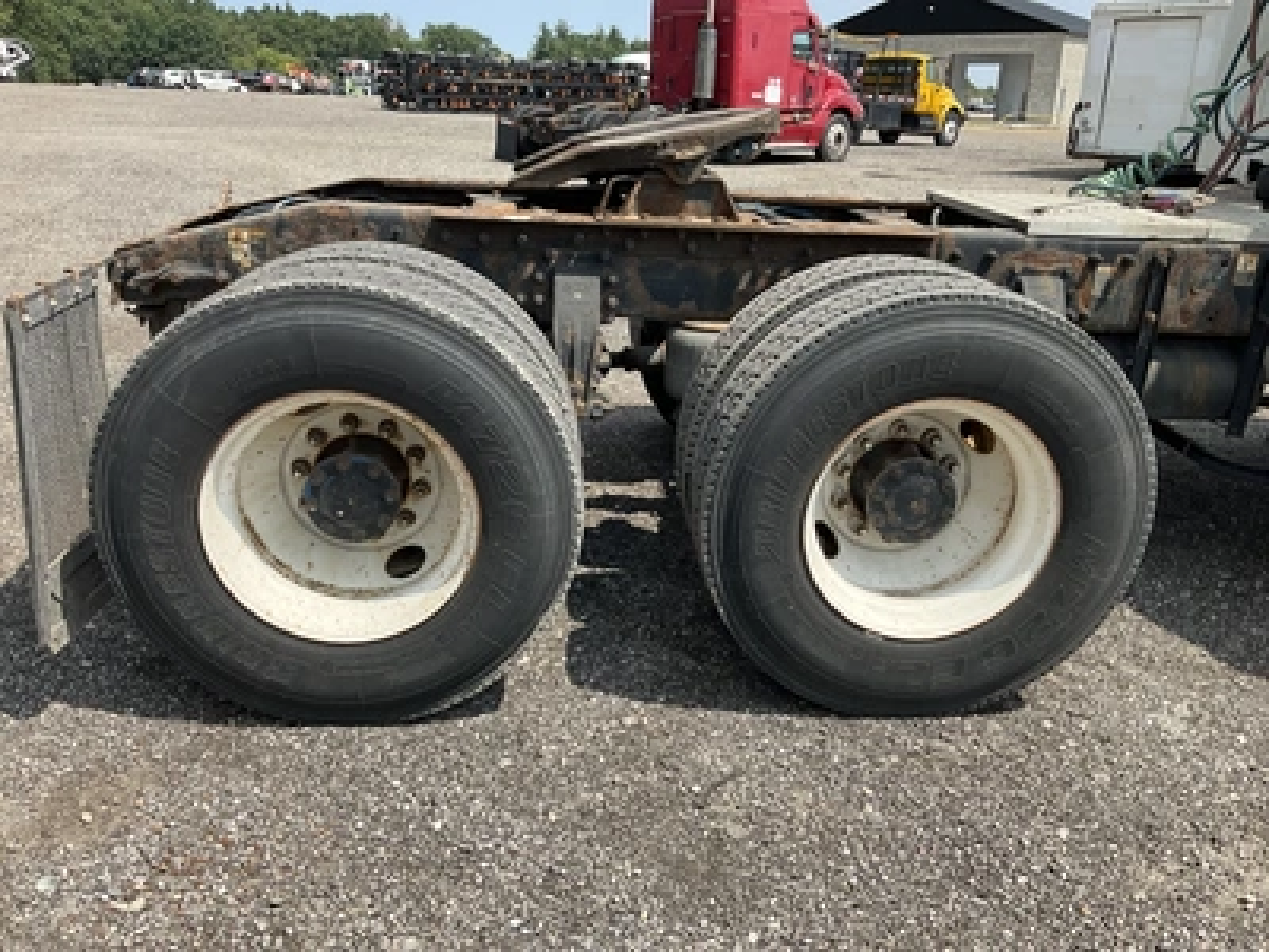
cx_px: 634
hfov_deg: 61.7
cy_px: 476
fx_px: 1063
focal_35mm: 29
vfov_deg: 48.2
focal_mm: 3
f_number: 1.8
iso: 25
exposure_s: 1/1121
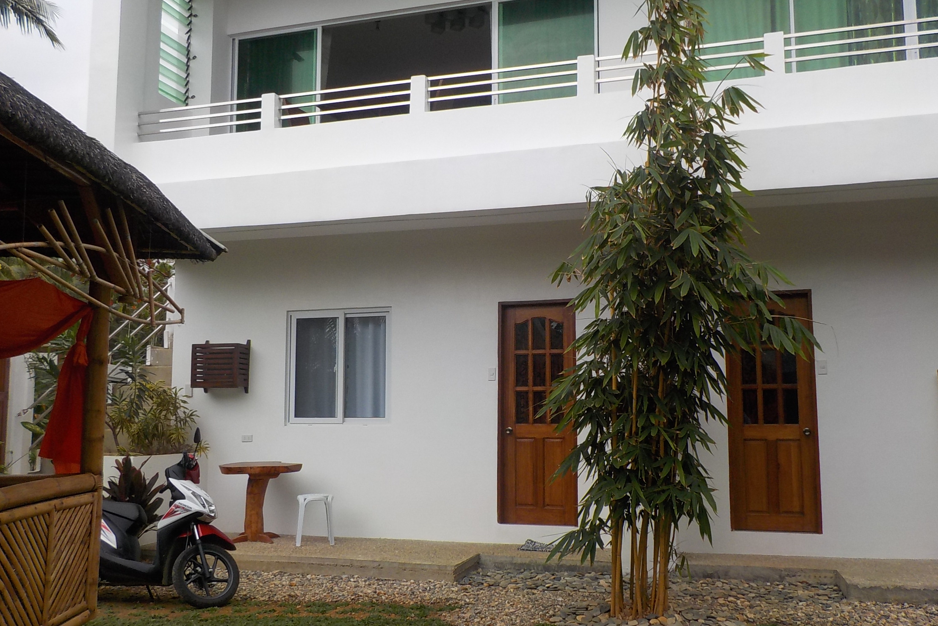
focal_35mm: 32
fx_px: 834
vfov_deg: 41.1
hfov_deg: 58.7
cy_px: 317
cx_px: 476
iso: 125
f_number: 3.3
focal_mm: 4.1
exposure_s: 1/250
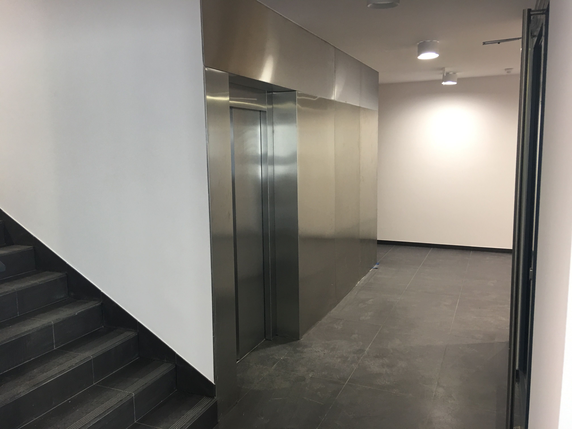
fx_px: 479
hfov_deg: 61.7
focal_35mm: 29
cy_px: 214
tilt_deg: -7.8
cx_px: 286
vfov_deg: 48.2
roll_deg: +0.7
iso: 50
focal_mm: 4.15
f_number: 2.2
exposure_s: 1/17
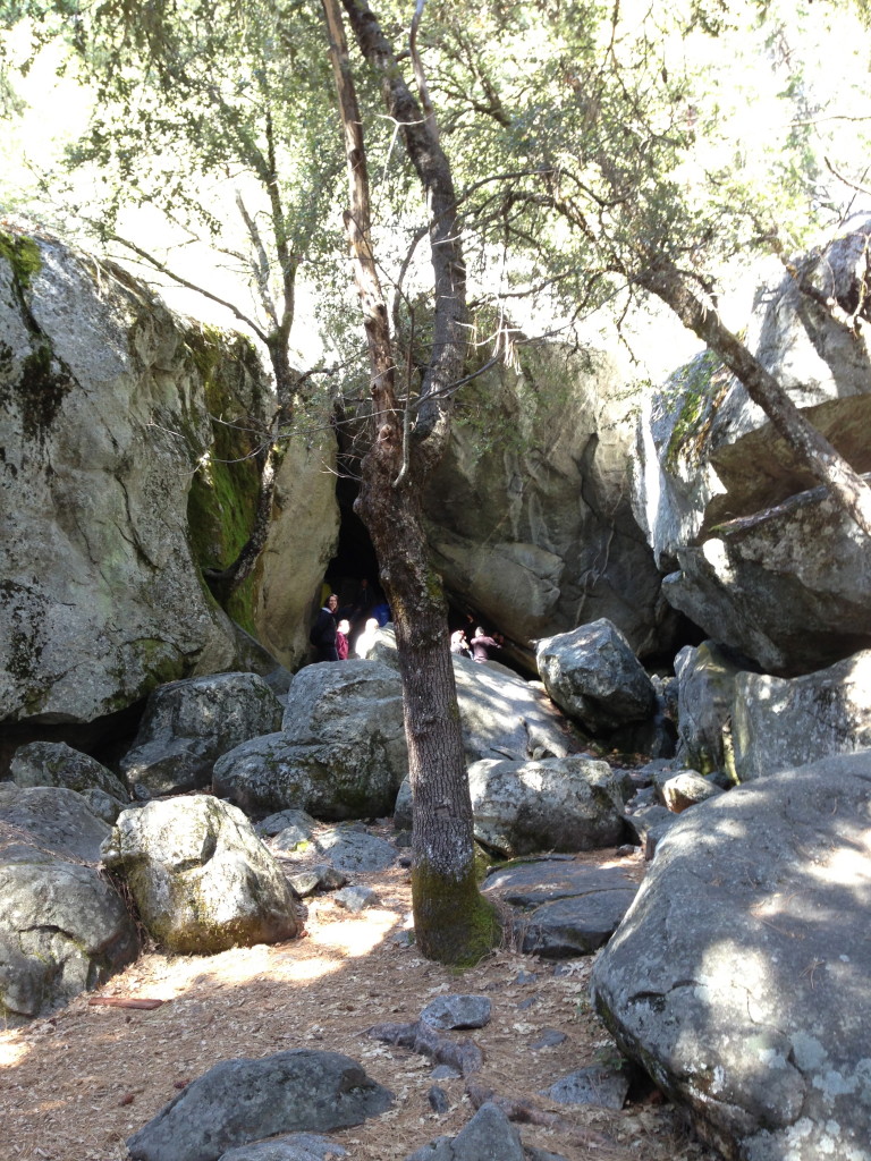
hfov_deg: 42.9
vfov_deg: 55.4
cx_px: 436
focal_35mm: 33
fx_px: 1107
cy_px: 580
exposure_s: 1/20
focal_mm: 4.13
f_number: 2.4
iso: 50
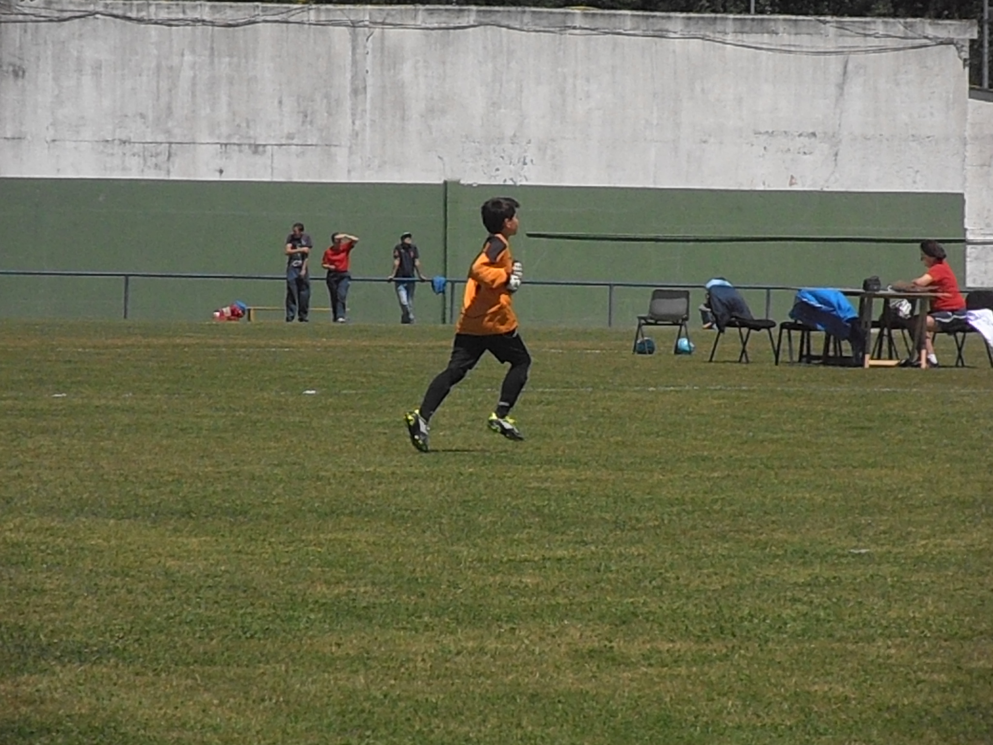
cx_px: 496
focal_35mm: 240
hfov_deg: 8.2
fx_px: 6885
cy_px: 372
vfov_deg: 6.2
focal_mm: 42.54
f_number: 15
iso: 400
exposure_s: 1/500
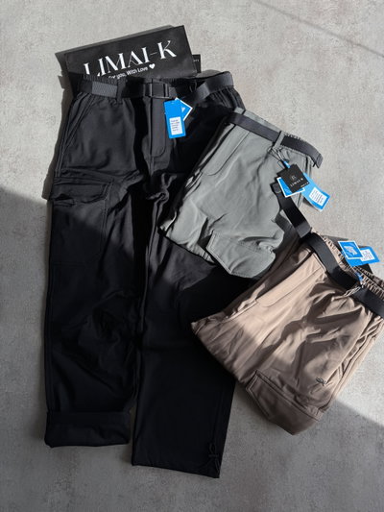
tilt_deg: -79.3
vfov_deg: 71.6
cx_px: 192
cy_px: 256
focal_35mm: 24
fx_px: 355
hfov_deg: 56.8
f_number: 1.78
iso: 80
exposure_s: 1/1721
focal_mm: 6.76
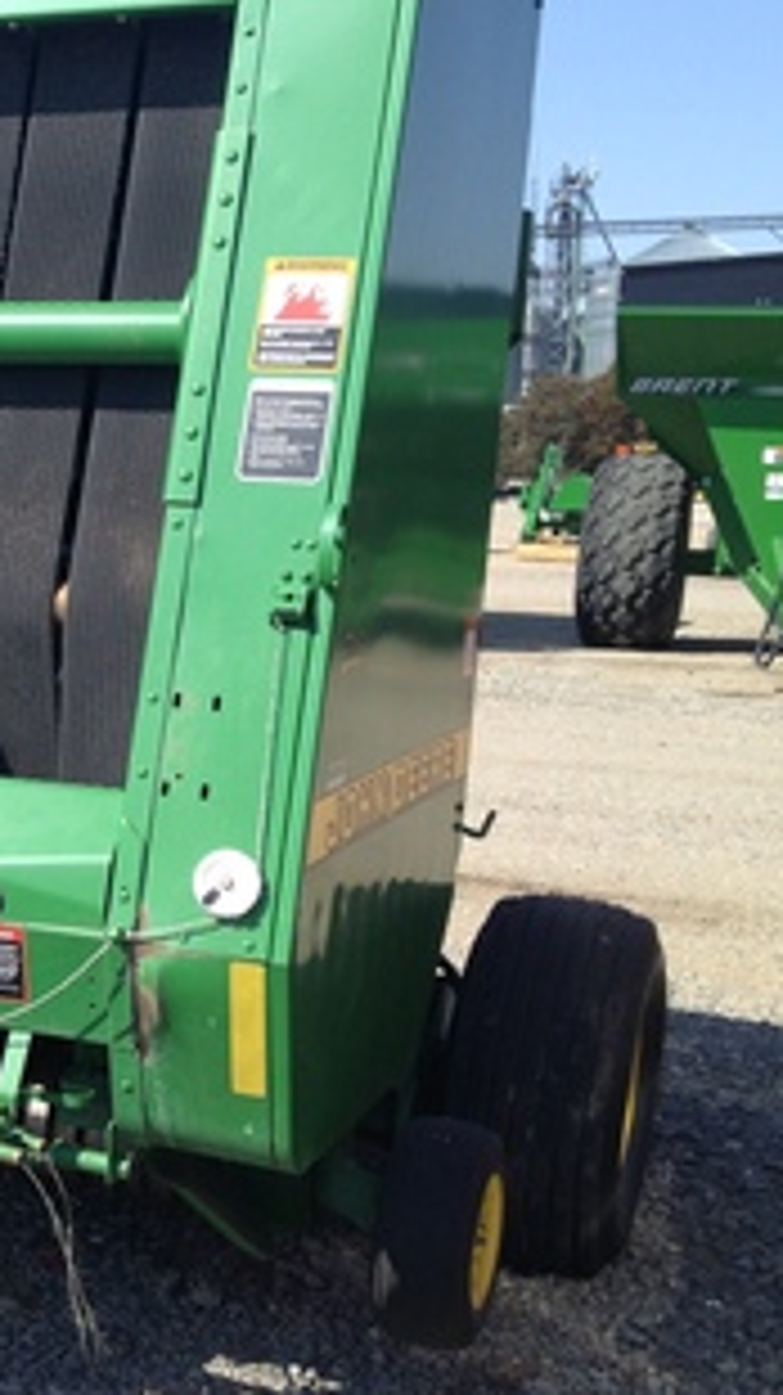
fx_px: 2477
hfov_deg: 16.9
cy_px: 734
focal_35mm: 67
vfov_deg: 31.4
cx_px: -256
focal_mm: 4.28
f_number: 2.4
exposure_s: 1/986
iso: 50
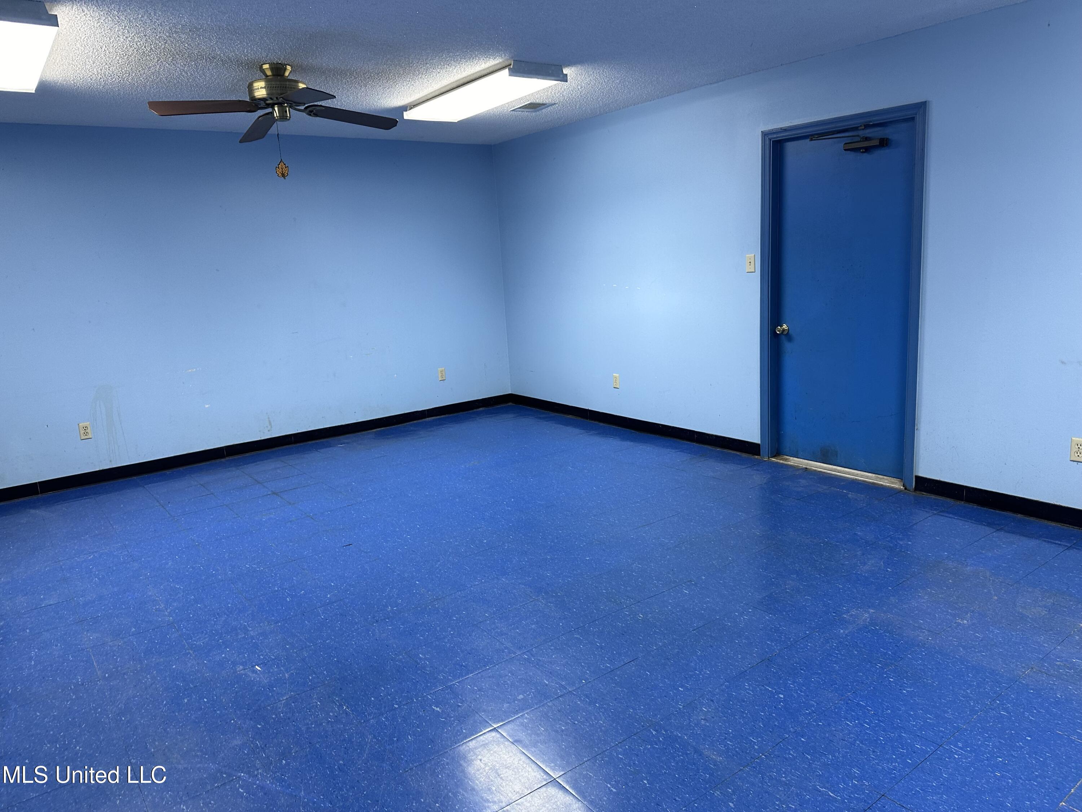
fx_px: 750
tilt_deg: -11.4
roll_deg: +2.4
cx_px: 541
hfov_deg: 71.6
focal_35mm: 24
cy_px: 406
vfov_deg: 56.8
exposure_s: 1/60
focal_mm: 6.86
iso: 125
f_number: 1.78
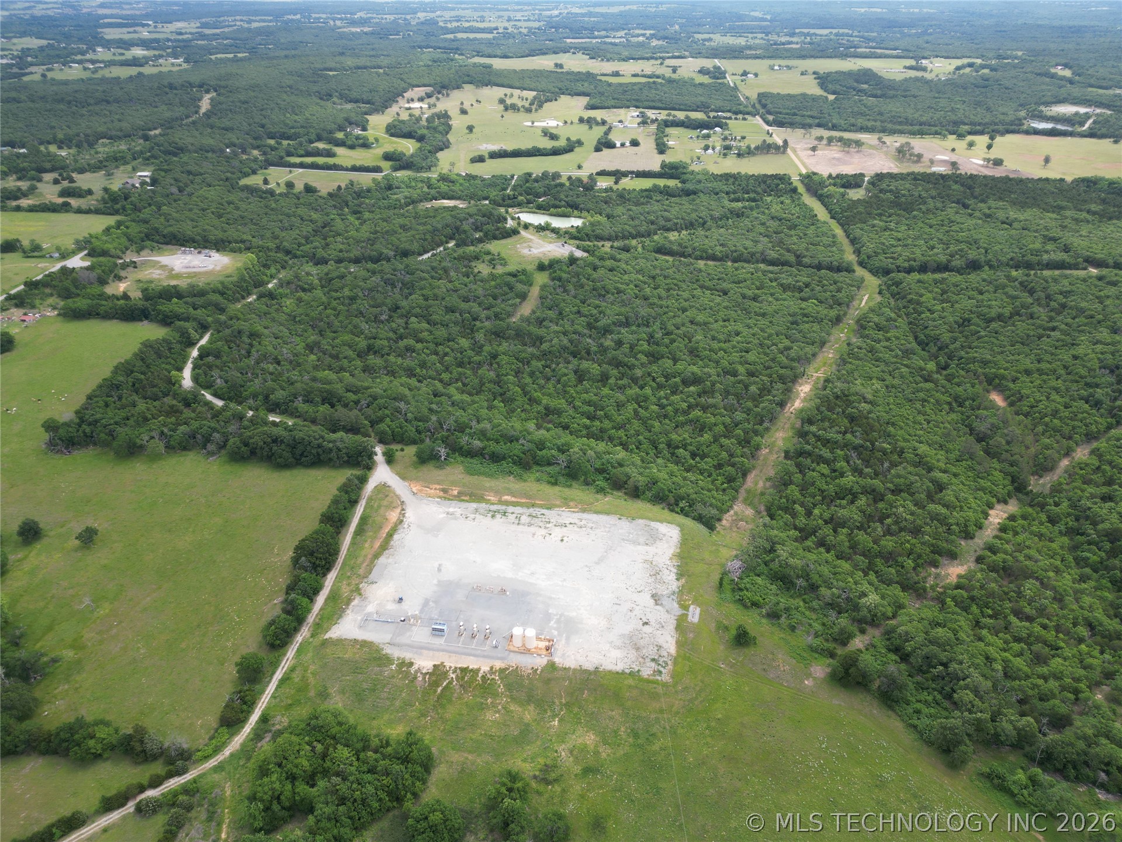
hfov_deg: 71.6
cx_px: 561
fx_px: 778
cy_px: 421
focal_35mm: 24
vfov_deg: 56.8
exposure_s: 1/1250
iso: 110
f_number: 1.7
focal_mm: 6.72
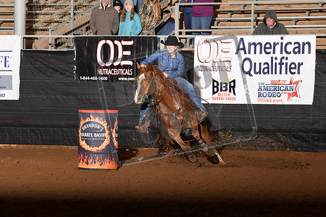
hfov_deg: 9.4
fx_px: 1993
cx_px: 163
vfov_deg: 6.2
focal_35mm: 220
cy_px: 108
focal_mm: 220
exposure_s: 1/250
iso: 1000
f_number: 5.6
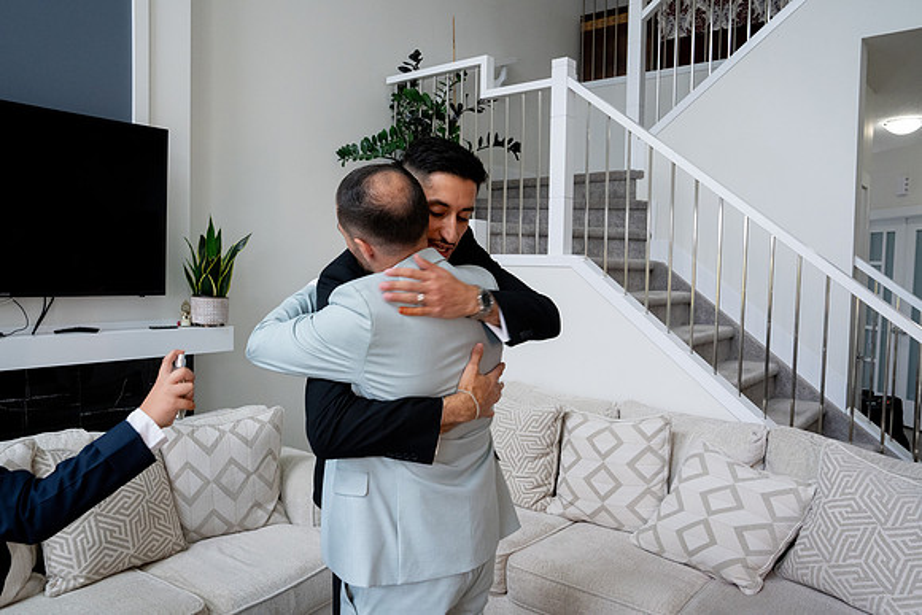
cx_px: 461
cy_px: 308
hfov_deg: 69.4
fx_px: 666
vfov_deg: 49.6
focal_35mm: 26
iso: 3200
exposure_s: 1/160
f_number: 9
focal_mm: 26
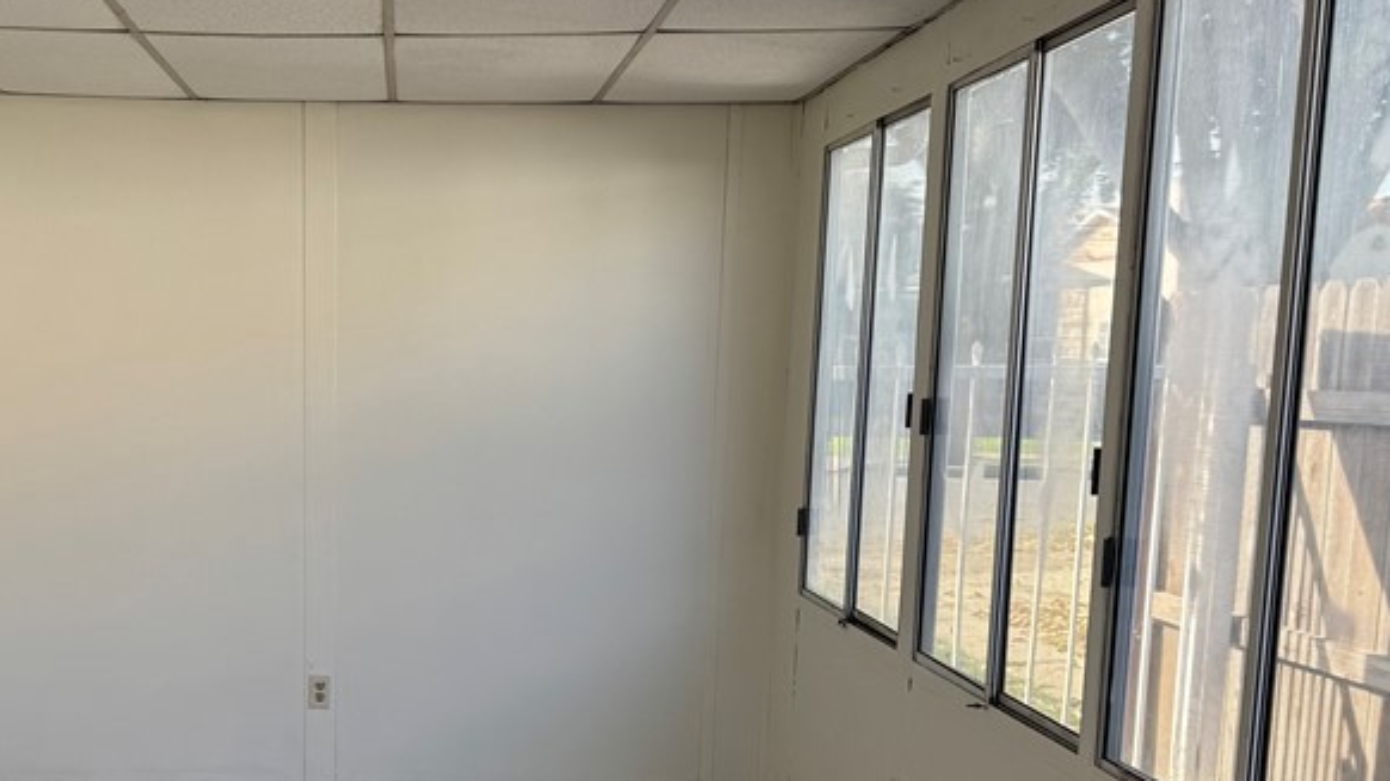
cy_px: 635
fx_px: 1695
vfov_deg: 25.5
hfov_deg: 42.6
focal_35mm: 46
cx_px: 284
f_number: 1.78
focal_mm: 6.76
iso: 80
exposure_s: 1/331
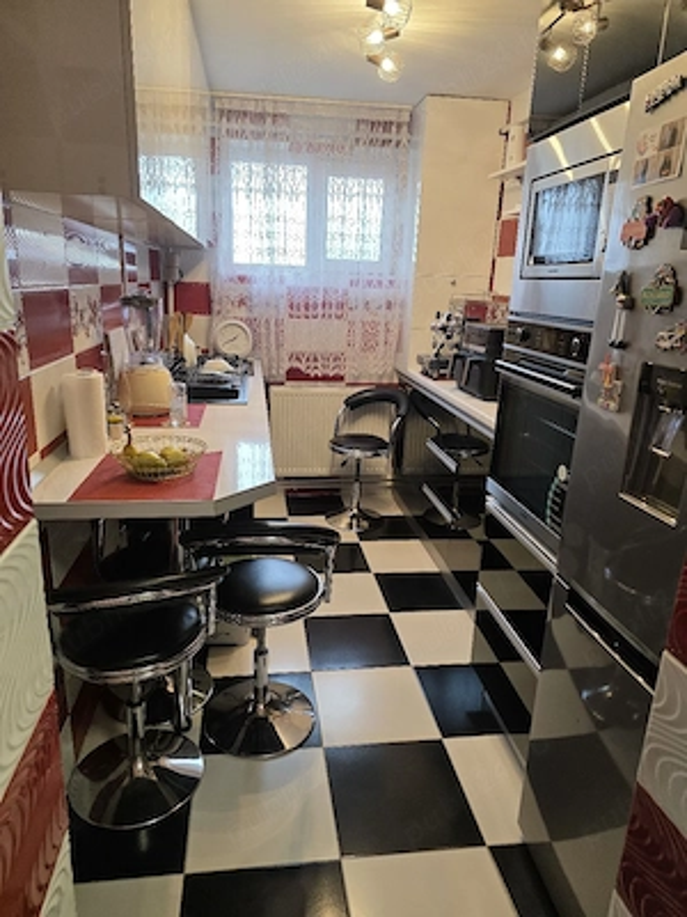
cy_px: 458
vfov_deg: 73.9
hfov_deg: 58.9
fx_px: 609
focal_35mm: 23
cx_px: 344
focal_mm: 6.3
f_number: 1.7
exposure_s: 1/101
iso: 200
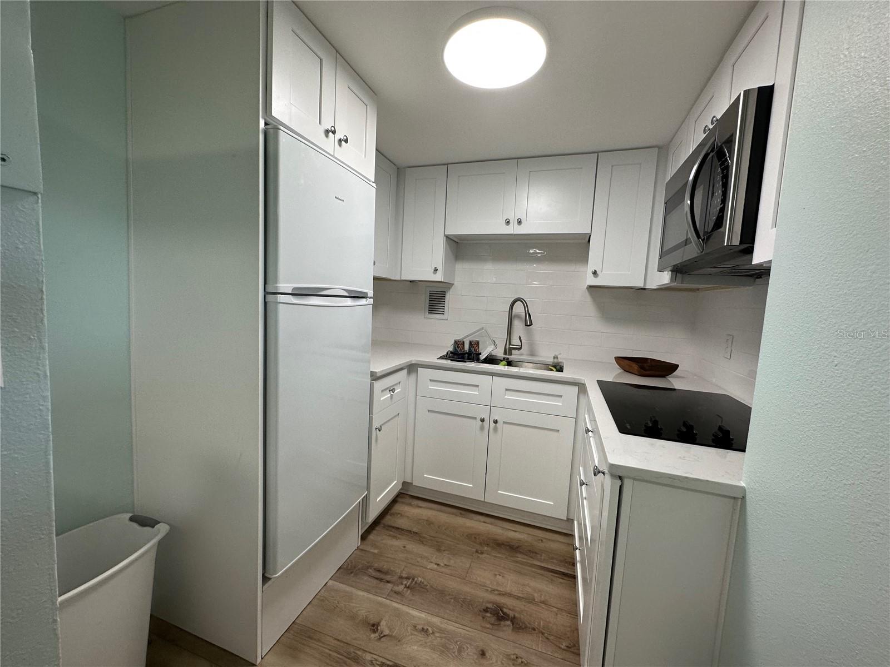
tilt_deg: -5.6
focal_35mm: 14
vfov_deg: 85.7
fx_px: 360
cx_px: 445
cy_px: 334
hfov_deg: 102.1
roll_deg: -3.3
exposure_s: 1/120
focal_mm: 2.22
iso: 125
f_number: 2.2
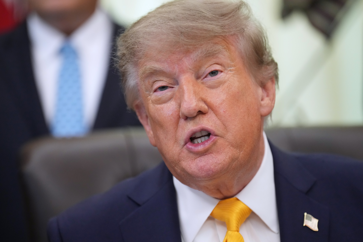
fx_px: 2017
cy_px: 121
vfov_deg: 6.9
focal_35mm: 200
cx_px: 182
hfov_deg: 10.3
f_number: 2.8
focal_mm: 200
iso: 4000
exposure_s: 1/250
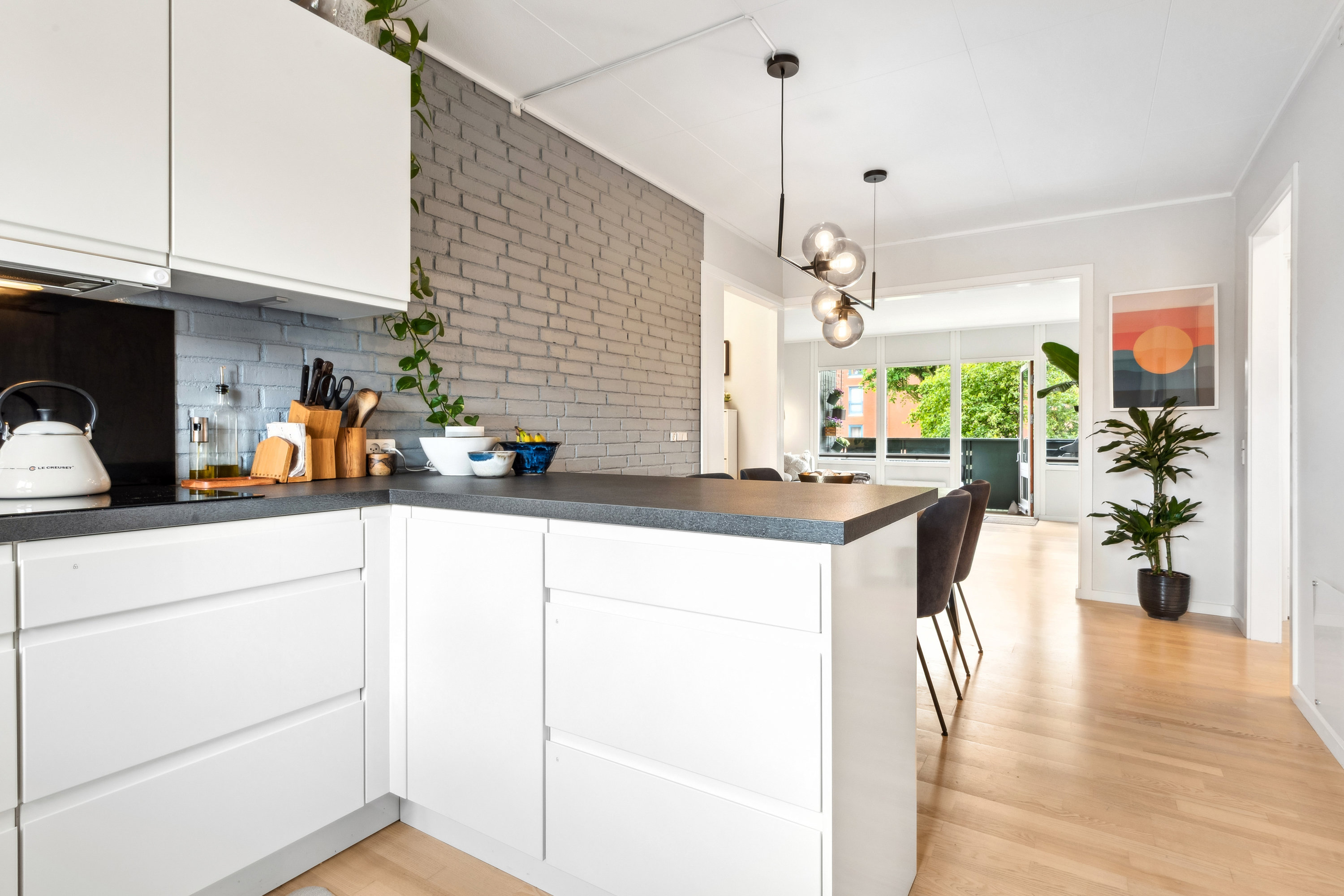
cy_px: 448
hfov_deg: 90.0
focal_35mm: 18
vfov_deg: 67.4
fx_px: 672
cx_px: 672
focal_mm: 18
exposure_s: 1/13
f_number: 13
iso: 400
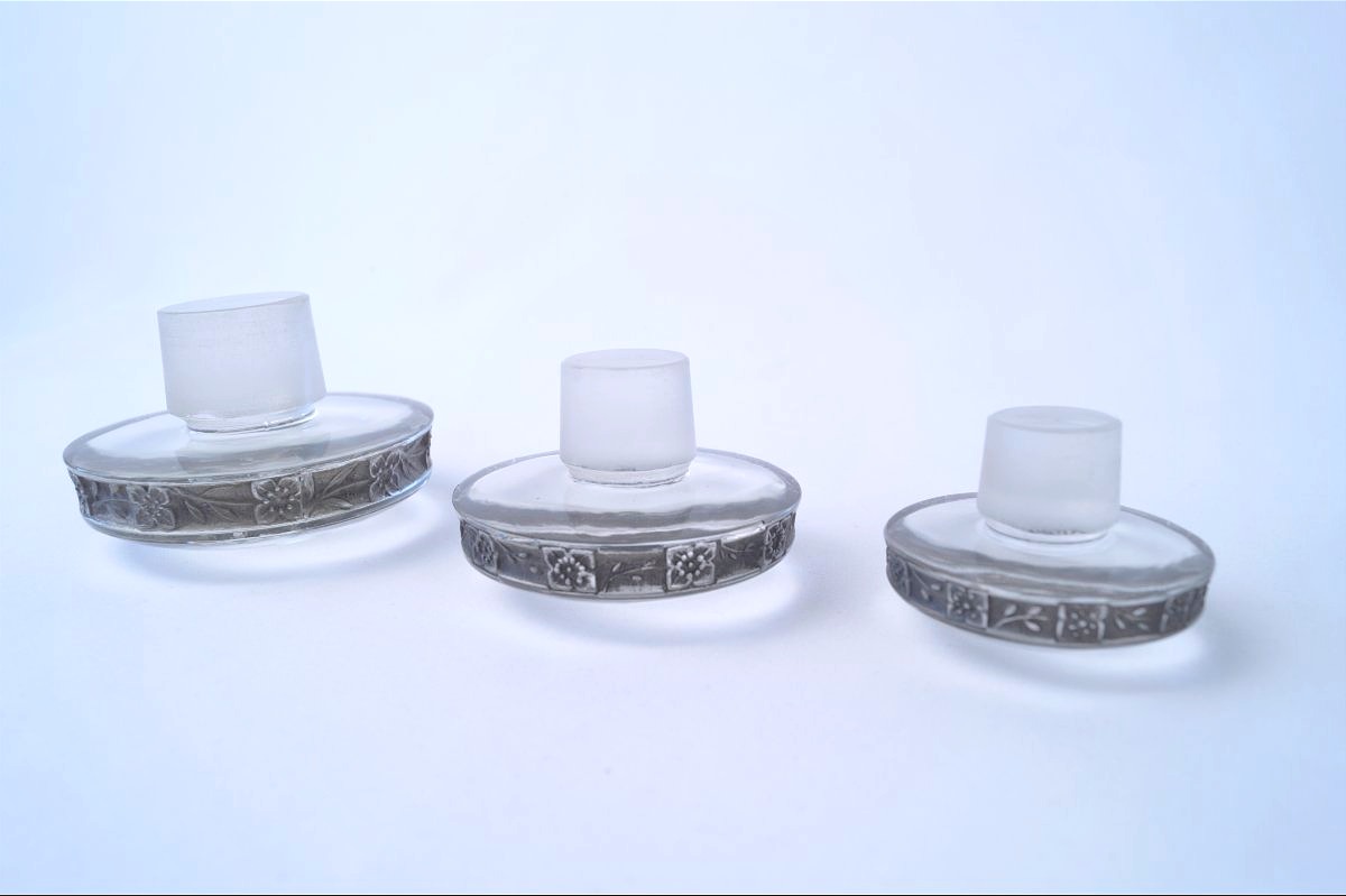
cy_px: 448
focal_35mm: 27
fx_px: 1009
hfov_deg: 67.4
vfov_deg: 47.9
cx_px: 673
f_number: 9
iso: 200
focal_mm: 18
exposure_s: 1/25
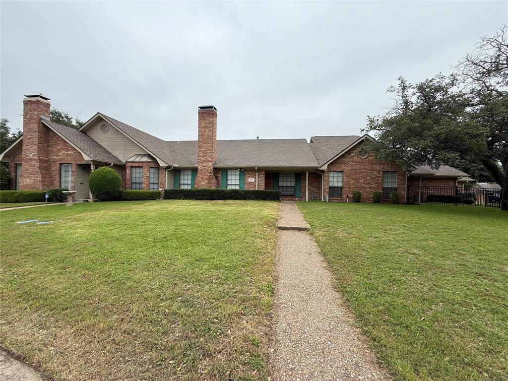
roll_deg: -1.2
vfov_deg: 85.7
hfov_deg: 102.1
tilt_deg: +2.1
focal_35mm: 14
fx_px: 205
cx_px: 254
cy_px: 190
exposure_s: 1/841
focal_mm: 2.22
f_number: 2.2
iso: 50
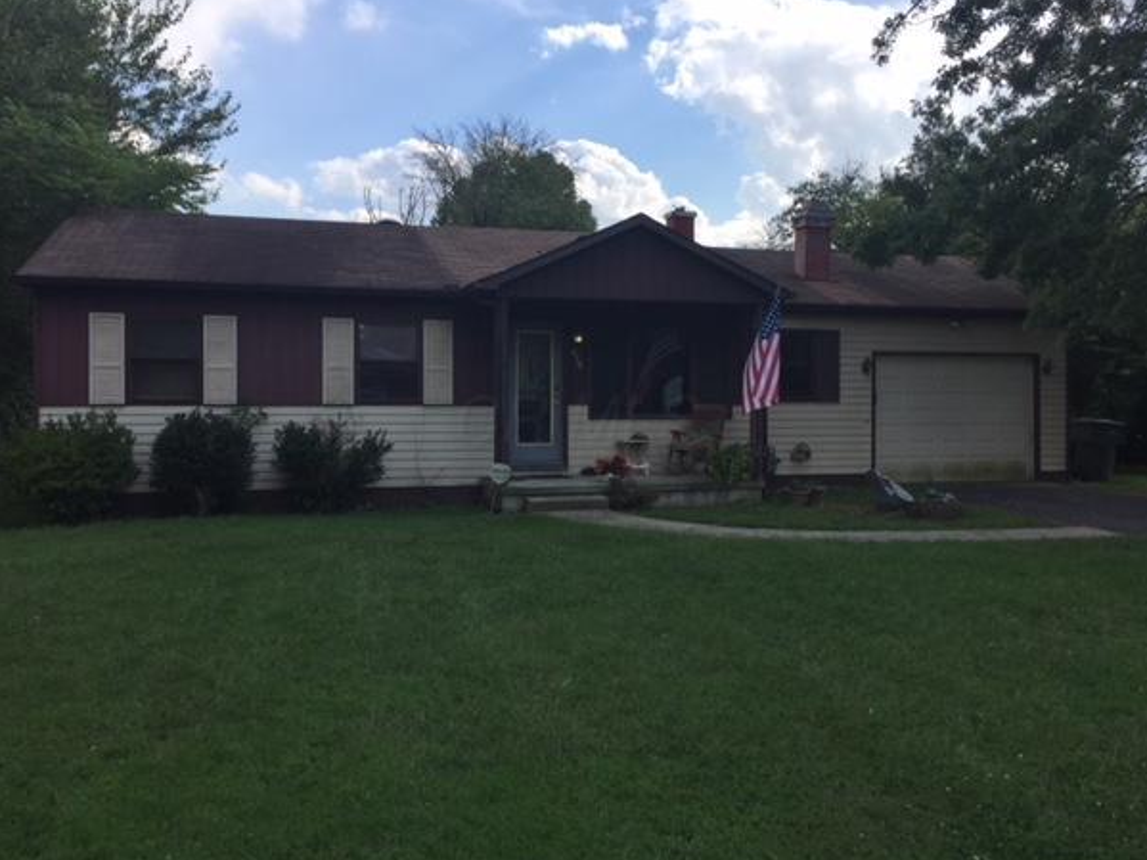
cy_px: 419
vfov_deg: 45.4
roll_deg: -1.2
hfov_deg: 58.4
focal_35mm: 31
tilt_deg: -0.2
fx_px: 1027
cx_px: 578
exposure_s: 1/1099
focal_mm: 4.15
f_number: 2.2
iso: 32
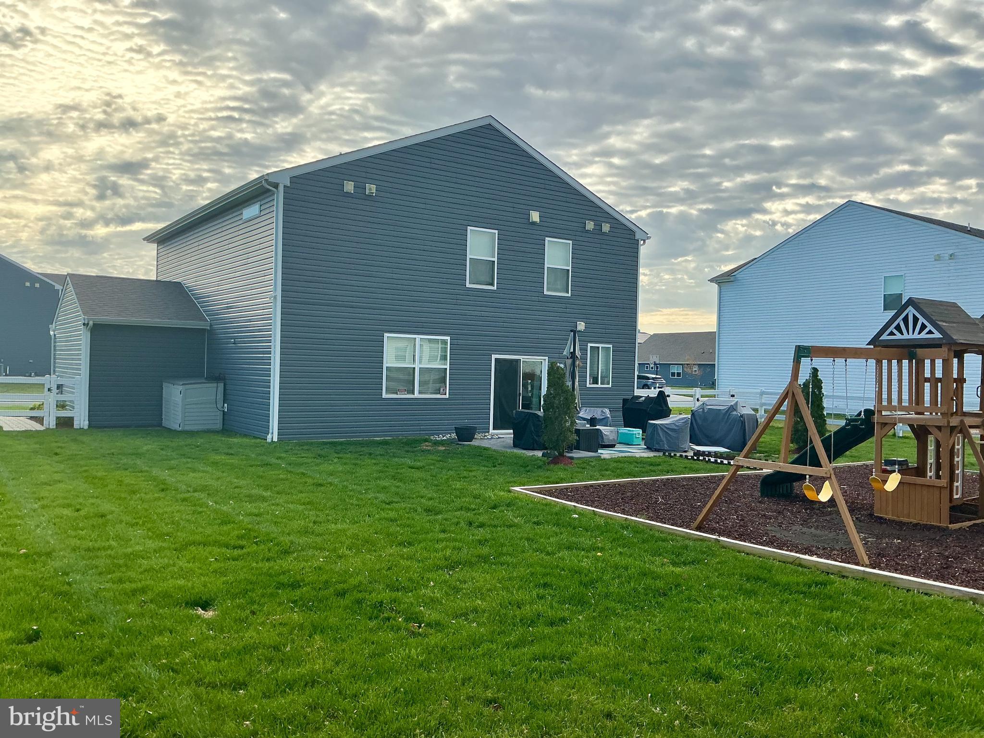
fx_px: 824
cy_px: 369
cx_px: 492
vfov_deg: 48.2
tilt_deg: +1.2
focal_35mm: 29
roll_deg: -2.1
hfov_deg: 61.7
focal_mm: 3
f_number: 1.8
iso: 25
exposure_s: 1/1377
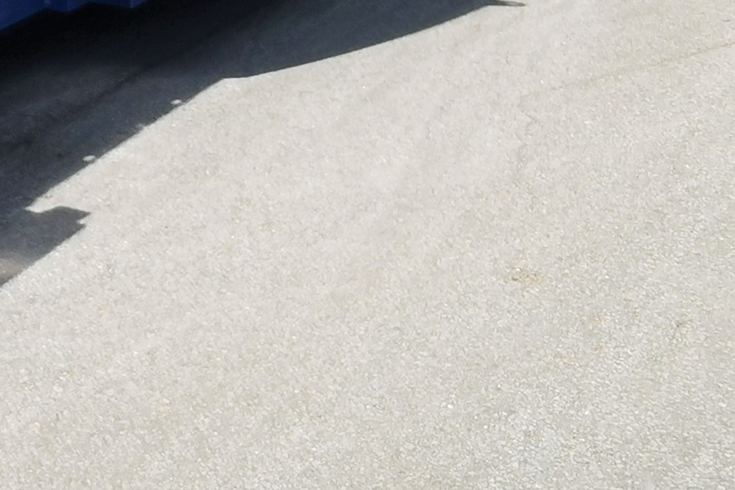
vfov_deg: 15.9
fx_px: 1572
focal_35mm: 77
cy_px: -302
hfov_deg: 23.8
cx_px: -165
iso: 50
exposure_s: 1/1248
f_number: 2.2
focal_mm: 2.26
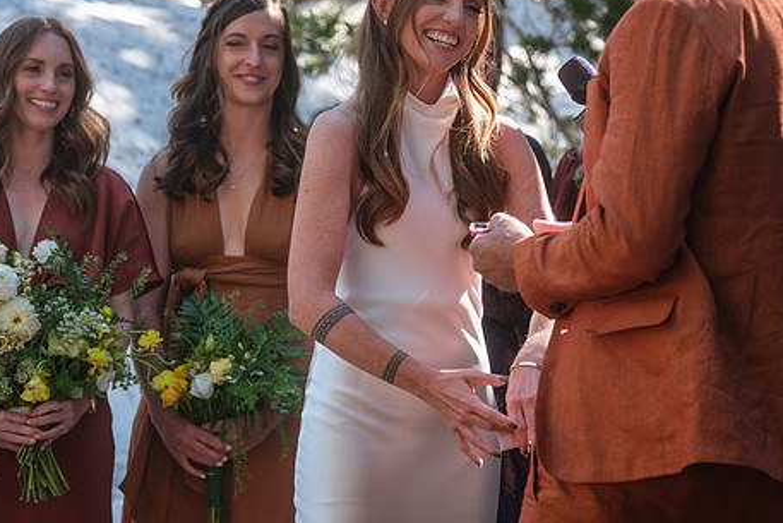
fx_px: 3481
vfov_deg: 8.6
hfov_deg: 12.8
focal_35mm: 160
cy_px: 196
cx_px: 444
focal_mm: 83.8
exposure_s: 1/450
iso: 400
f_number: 3.6
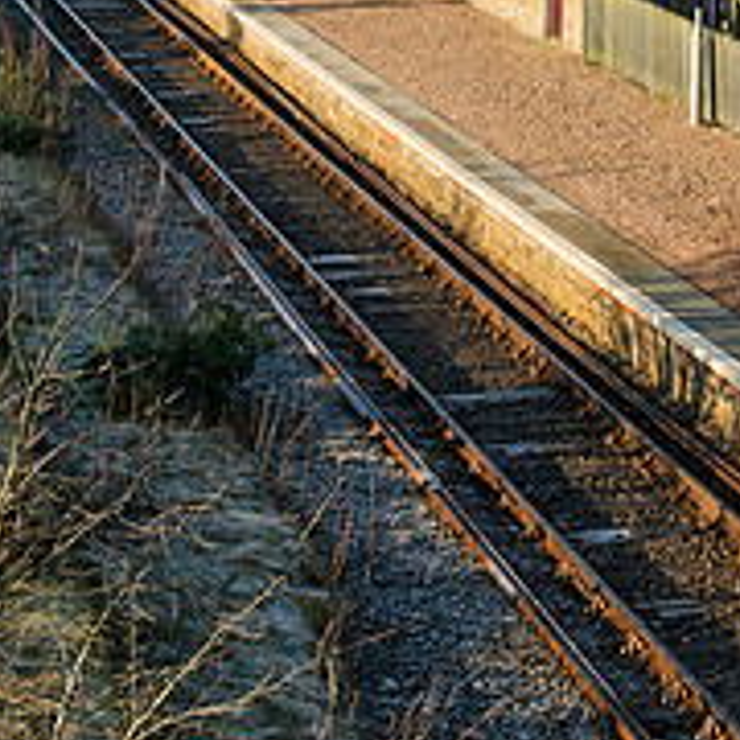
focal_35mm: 104
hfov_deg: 16.7
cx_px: 526
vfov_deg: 16.6
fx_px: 2515
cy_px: 152
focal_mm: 38
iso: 800
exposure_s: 1/200
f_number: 20
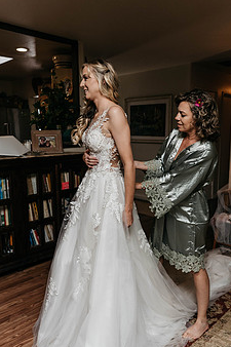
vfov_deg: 58.7
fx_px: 308
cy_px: 180
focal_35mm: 32
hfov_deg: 41.1
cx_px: 112
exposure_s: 1/640
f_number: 2.8
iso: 1000
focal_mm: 24
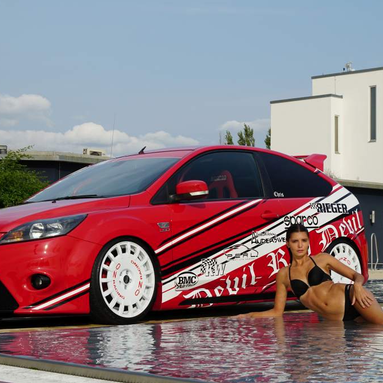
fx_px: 964
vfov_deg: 22.5
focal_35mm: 77
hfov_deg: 22.5
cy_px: 191
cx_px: 173
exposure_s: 1/200
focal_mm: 40
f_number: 7.1
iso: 100
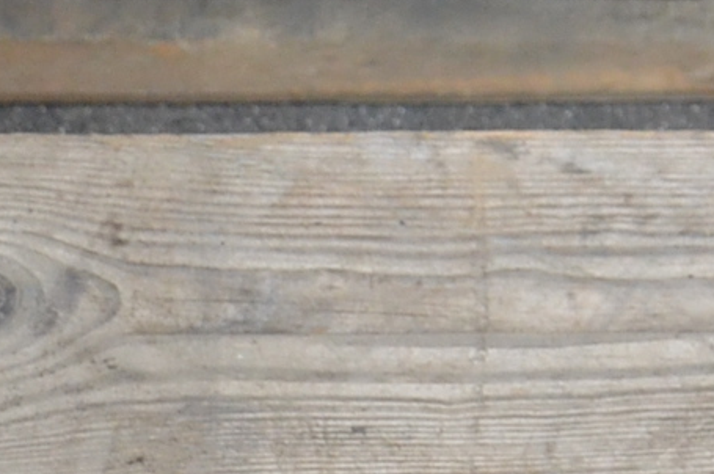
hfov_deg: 9.3
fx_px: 4179
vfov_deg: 6.3
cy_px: -424
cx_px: 1335
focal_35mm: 211
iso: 800
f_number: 3.8
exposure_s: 1/60
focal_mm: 26
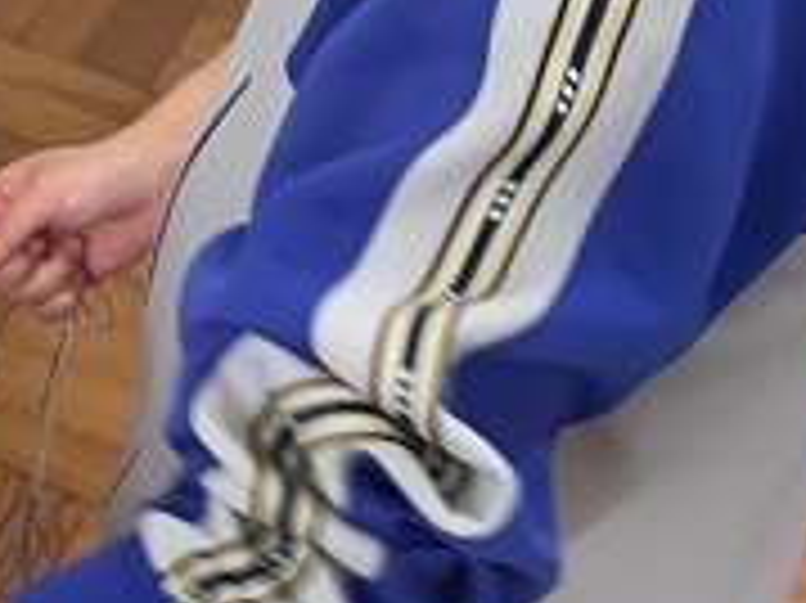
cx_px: -135
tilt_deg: -35.2
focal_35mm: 111
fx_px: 2583
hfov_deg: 17.0
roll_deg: -8.7
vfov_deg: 13.2
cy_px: 18
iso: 50
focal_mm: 3.3
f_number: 2.4
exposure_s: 1/50
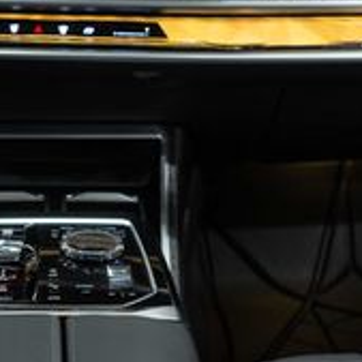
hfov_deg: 19.0
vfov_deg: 19.3
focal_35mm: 90
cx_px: 47
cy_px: 202
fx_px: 1065
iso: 800
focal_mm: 28
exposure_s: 1/40
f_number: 3.2
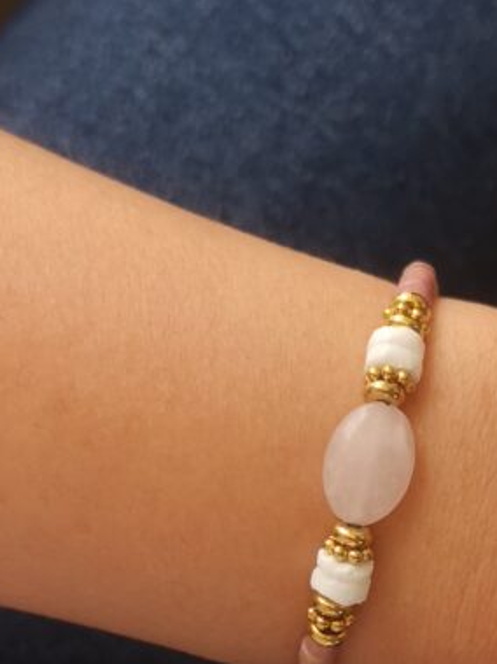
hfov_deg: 25.2
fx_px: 1092
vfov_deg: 33.3
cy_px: 471
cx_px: 399
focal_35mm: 57
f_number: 1.8
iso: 50
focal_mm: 5.58
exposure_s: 1/176
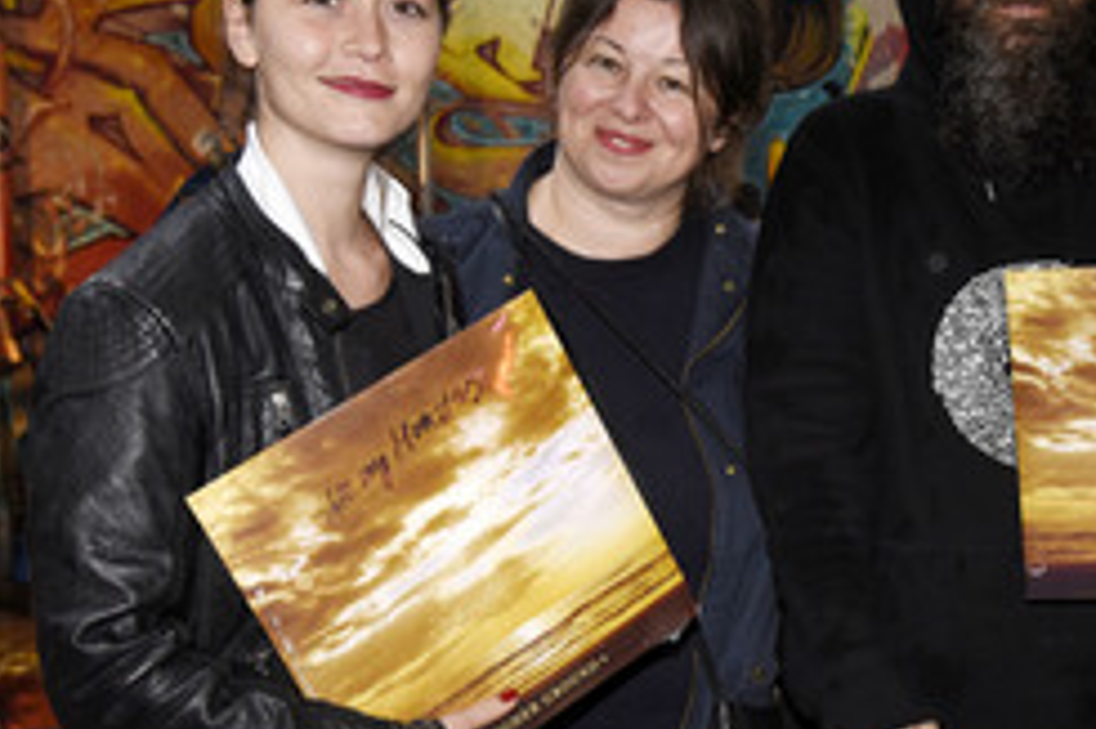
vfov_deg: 16.8
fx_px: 2464
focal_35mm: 81
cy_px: 394
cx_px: 901
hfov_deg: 24.6
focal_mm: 44
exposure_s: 1/60
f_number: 6.3
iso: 1600
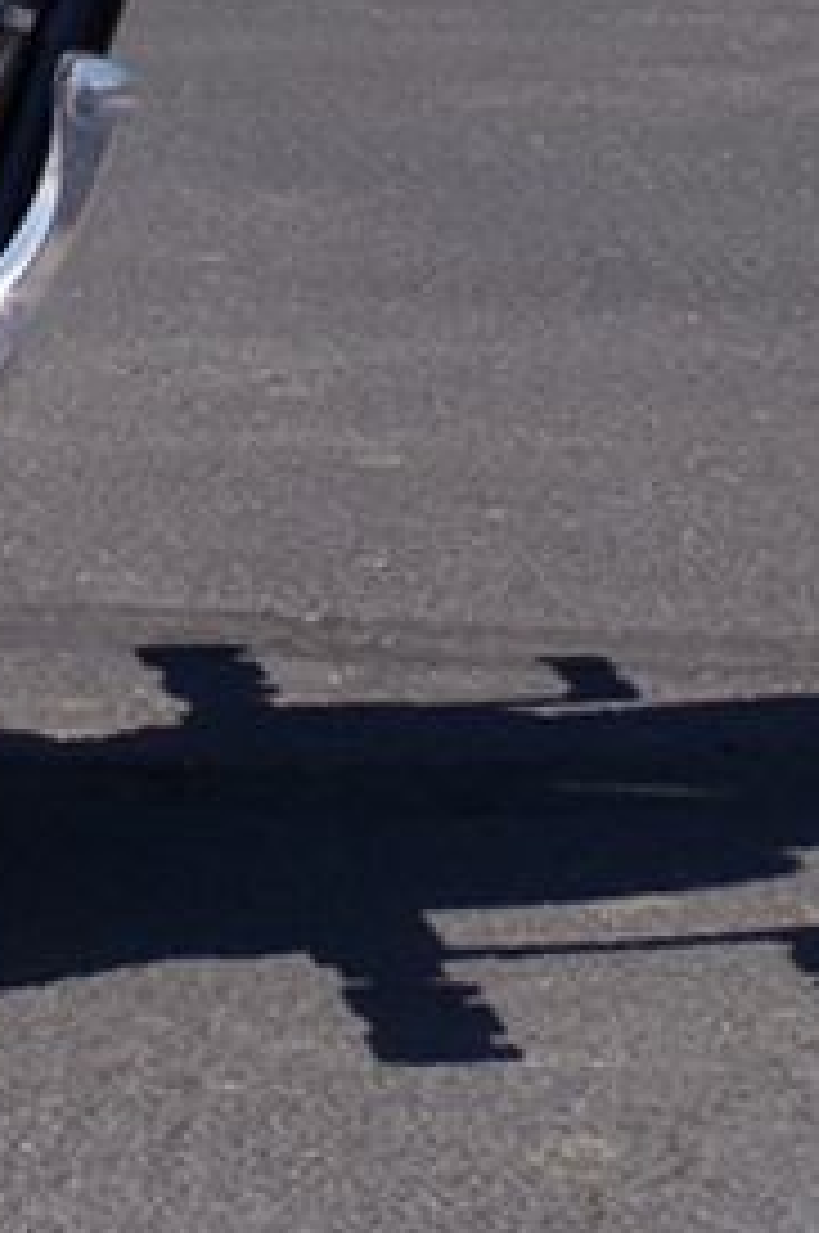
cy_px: -626
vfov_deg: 13.4
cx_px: -212
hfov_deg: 9.3
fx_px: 4960
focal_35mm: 145
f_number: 8
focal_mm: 21.25
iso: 200
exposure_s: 1/400
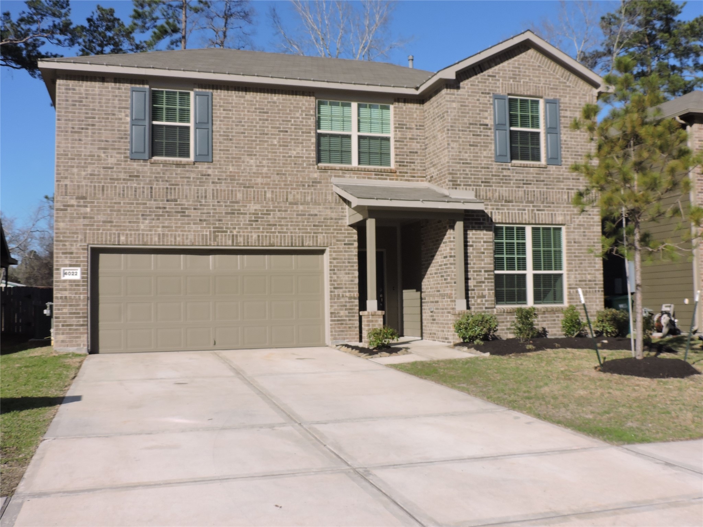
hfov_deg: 52.6
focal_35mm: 35
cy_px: 264
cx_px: 352
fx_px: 711
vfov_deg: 40.7
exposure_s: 1/1600
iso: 125
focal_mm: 6.2
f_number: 3.6
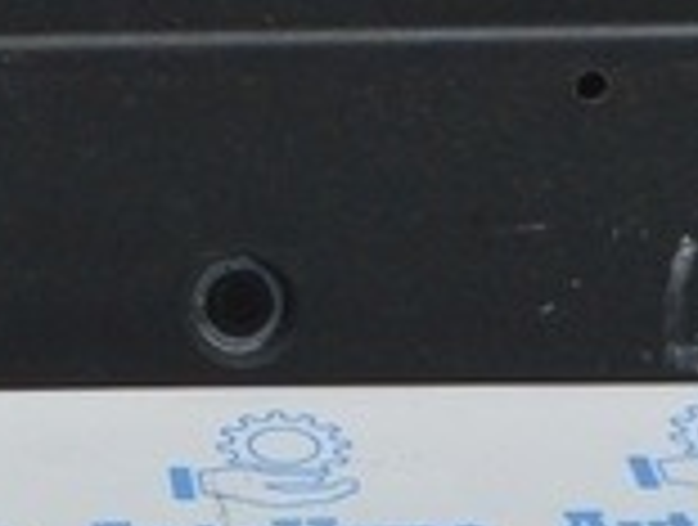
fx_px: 3456
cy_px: -506
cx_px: -279
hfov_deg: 11.2
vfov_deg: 8.3
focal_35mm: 171
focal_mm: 18
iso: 400
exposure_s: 1/100
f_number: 3.5
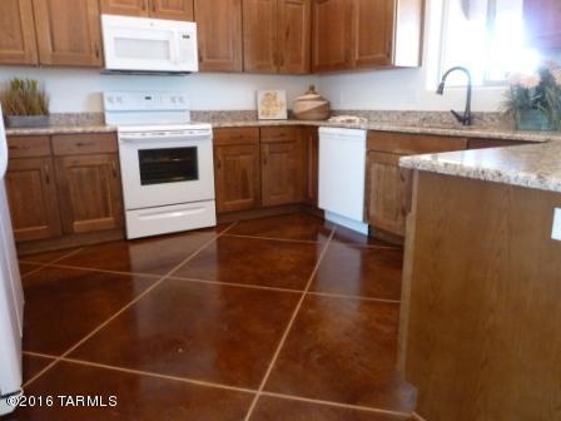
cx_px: 280
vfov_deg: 54.9
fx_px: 405
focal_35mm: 25
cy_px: 210
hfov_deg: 69.4
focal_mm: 4.1
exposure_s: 1/15
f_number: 3.3
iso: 500
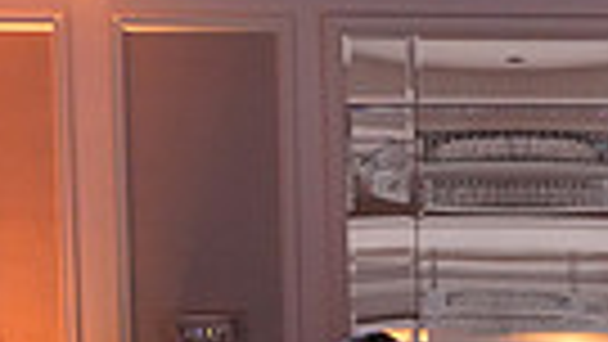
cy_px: 803
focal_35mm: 131
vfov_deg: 8.5
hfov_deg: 16.0
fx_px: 2112
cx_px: 617
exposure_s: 1/200
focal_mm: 29
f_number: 4
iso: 5000
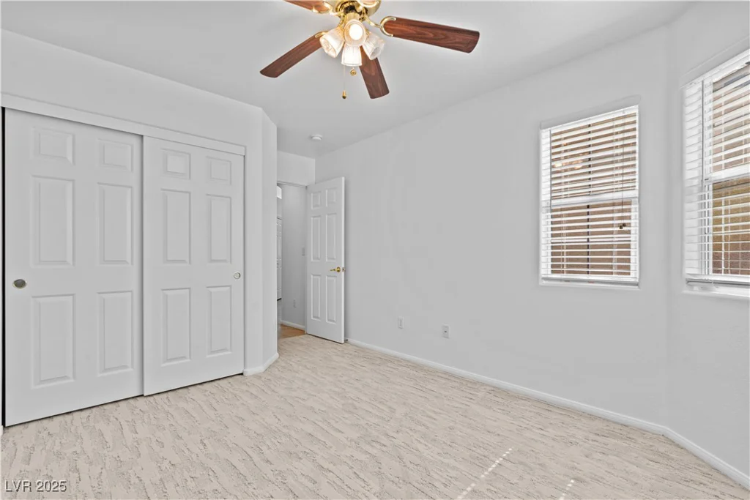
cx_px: 375
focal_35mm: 16
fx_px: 333
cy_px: 250
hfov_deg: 96.7
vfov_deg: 73.8
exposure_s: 1.6
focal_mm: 16
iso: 200
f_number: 9
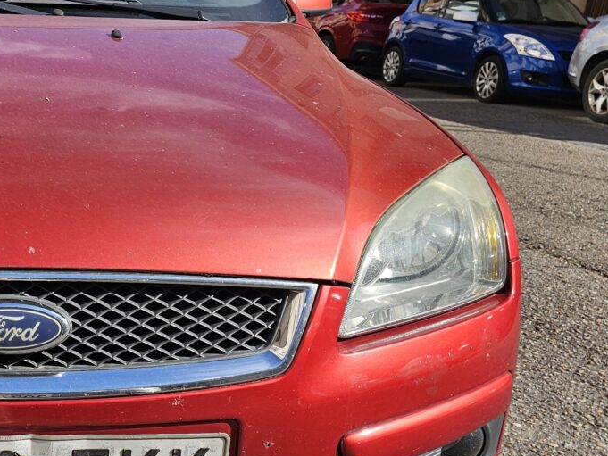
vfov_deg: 27.0
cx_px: -24
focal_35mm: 54
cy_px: 254
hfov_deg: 32.2
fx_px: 949
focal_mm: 6.3
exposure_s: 1/622
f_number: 1.7
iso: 10
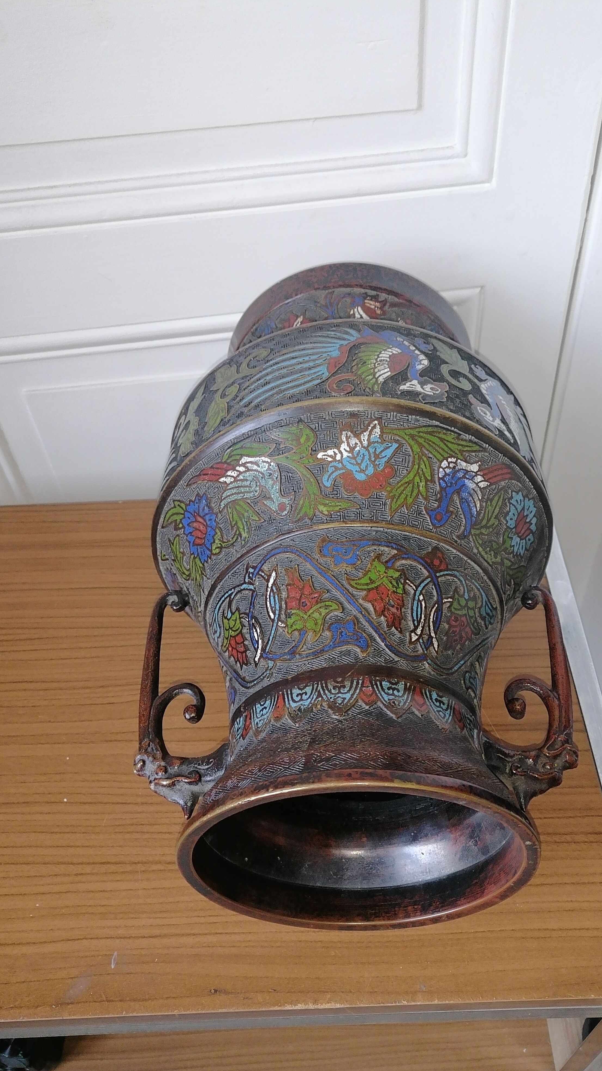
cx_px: 339
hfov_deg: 38.9
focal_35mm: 30
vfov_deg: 64.3
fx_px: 851
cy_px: 536
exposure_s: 1/33.3
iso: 400
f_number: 1.8
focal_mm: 5.4
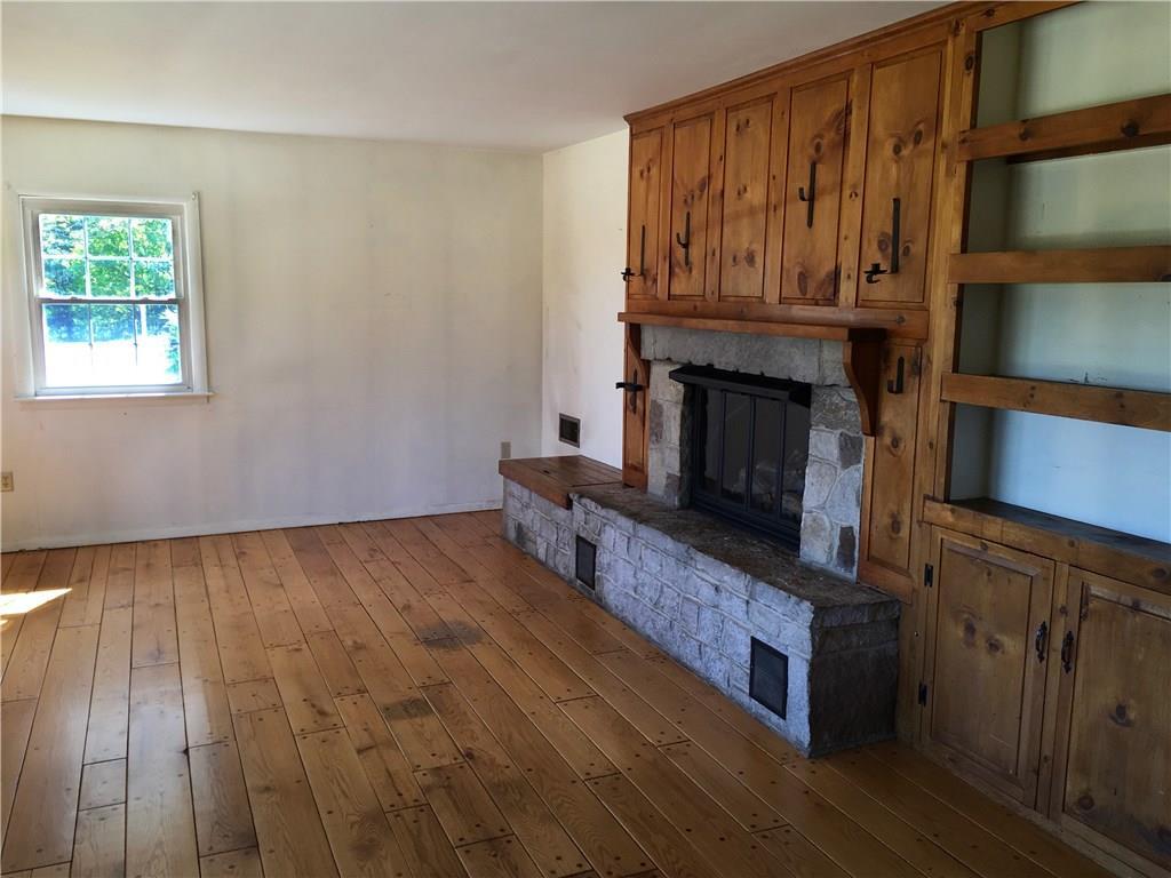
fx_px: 981
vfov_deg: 48.2
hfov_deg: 61.7
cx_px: 586
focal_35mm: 29
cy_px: 439
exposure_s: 1/60
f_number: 2.2
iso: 25
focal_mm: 4.15
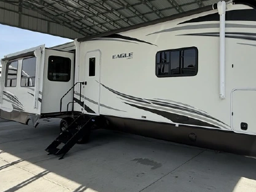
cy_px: 83
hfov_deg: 62.2
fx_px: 200
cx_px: 187
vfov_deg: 51.2
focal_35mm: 27
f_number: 2.2
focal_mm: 2.22
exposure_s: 1/1572
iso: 50
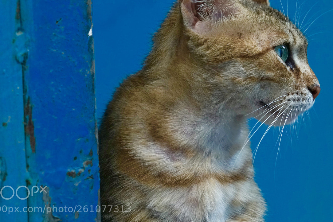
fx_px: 1665
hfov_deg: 11.4
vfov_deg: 7.6
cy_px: 69
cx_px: 216
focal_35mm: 180
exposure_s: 1/125
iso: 1600
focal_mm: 122
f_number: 7.1
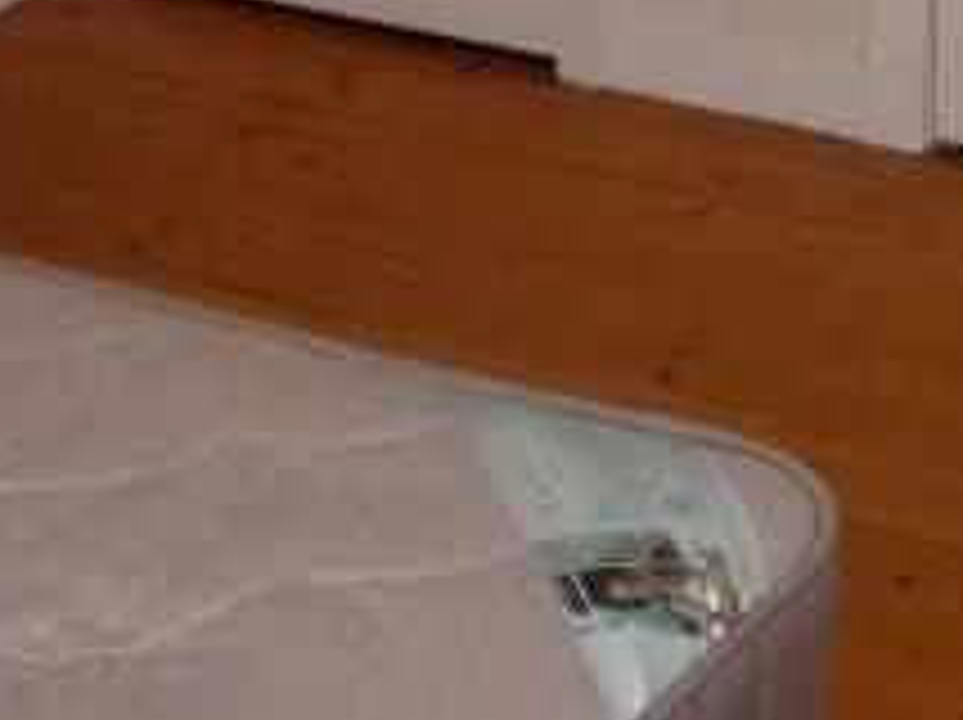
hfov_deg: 14.4
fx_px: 3724
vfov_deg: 10.1
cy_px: -792
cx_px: 1030
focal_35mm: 134
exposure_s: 1/30
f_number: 3.3
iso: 200
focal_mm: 4.7
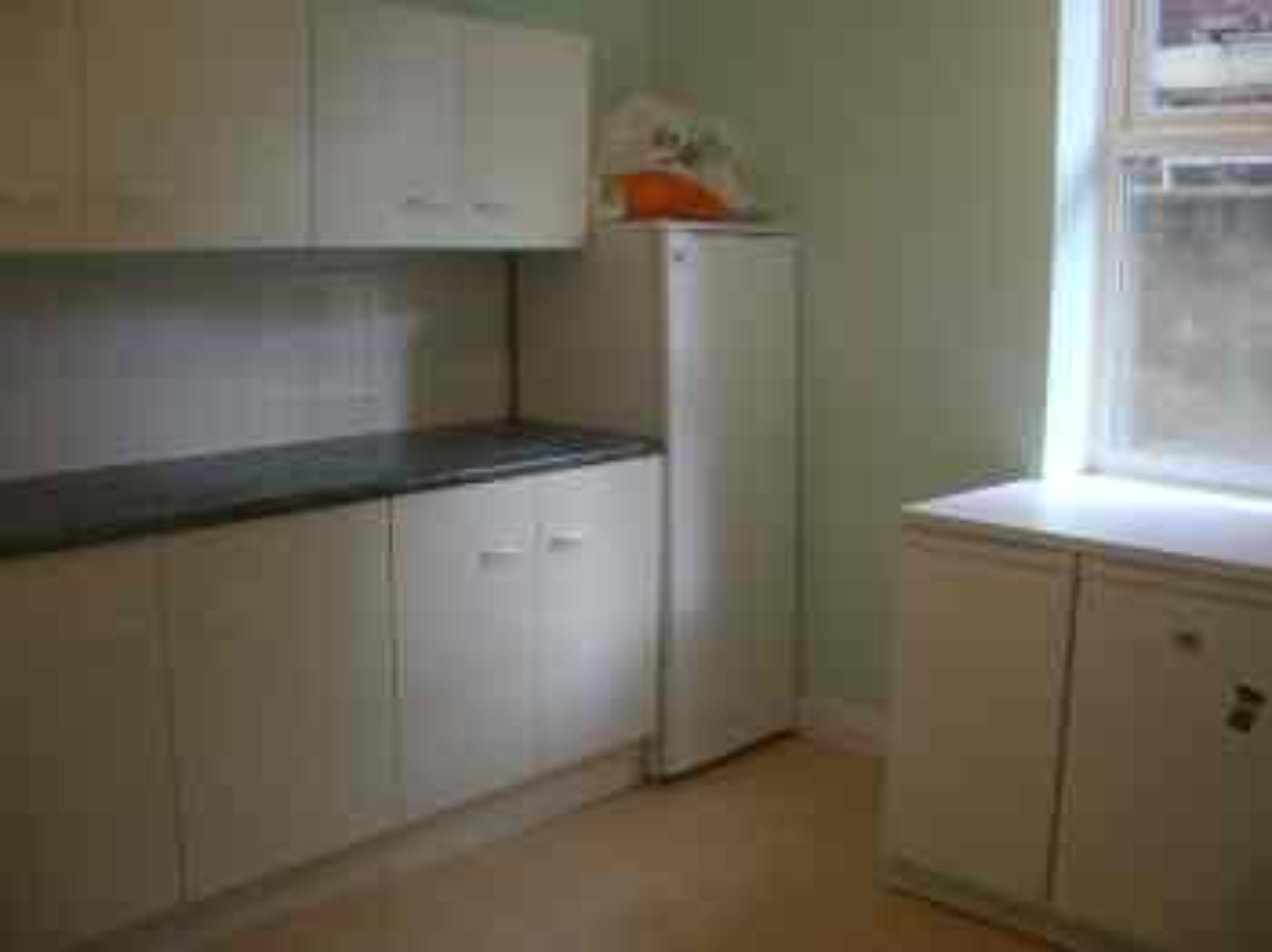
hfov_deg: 52.7
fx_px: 1285
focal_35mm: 35
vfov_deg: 40.7
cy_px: 476
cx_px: 636
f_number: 2.6
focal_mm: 5.8
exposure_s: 1/60
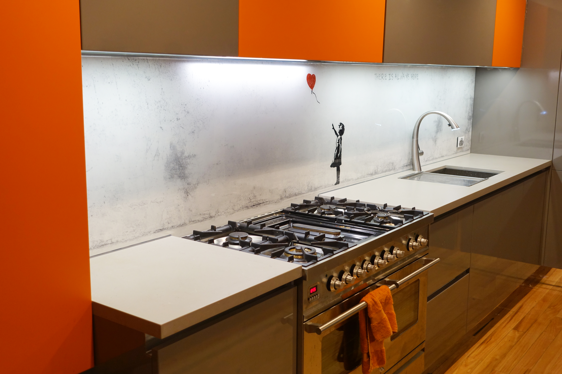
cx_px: 281
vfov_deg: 34.2
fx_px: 609
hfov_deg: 49.6
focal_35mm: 39
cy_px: 187
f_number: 2.8
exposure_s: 1/40
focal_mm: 14.3
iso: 250
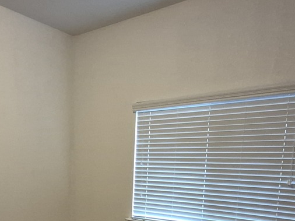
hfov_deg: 49.3
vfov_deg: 35.9
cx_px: 98
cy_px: 205
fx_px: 315
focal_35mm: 37
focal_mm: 1.74
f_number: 2.2
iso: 1000
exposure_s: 1/60
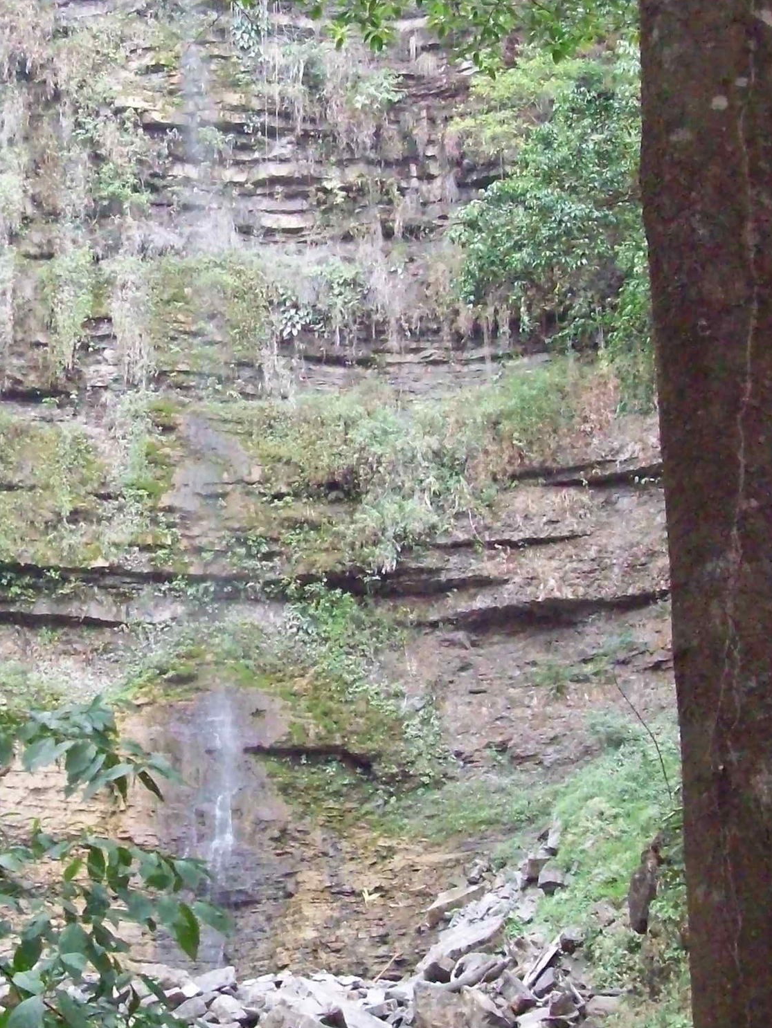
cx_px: 188
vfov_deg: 31.2
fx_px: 1843
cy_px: 553
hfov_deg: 23.4
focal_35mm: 62
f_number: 2.7
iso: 713
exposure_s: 1/512
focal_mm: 6
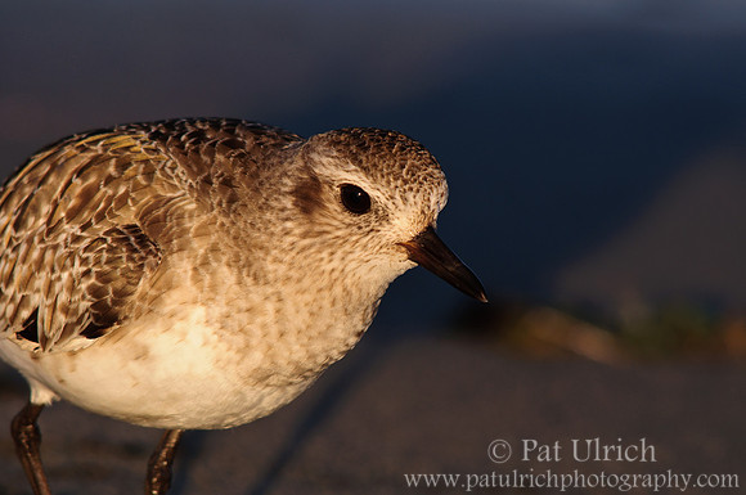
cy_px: 248
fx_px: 12416
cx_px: 373
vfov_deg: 2.3
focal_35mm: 600
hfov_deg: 3.4
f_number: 8
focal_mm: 400
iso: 200
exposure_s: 1/400
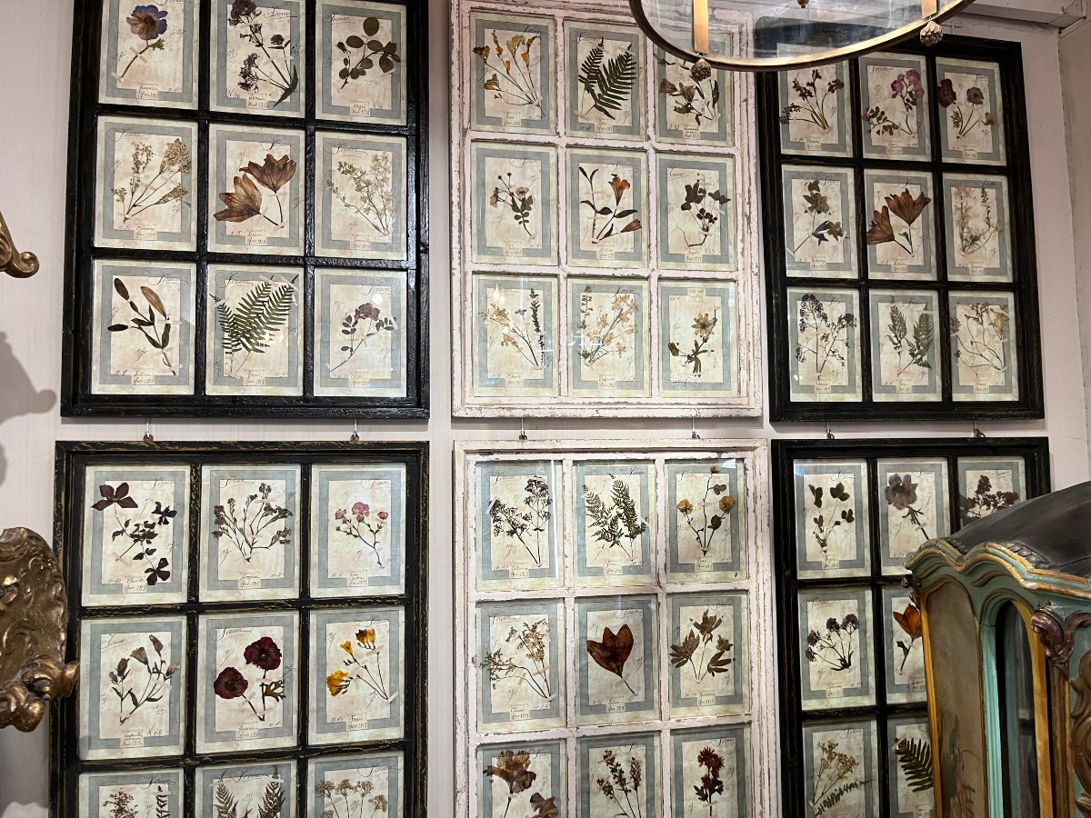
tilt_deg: +4.7
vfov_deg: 53.1
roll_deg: +2.0
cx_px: 546
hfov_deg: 67.3
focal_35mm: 26
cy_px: 409
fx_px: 819
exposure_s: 1/50
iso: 64
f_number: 1.6
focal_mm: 5.1
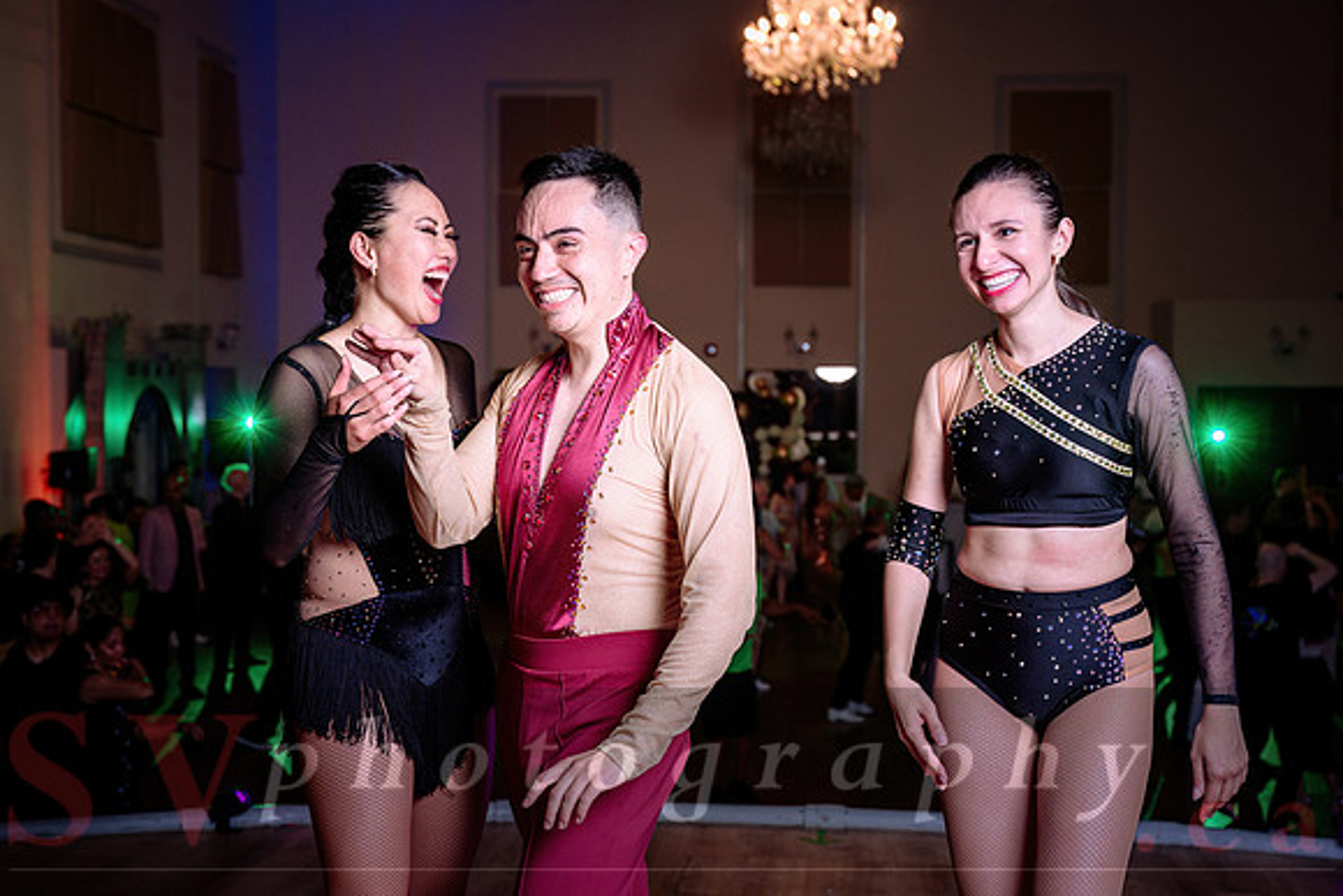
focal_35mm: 53
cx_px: 632
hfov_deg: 37.7
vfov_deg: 25.7
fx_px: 1965
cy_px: 488
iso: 500
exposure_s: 1/80
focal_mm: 46
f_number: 4
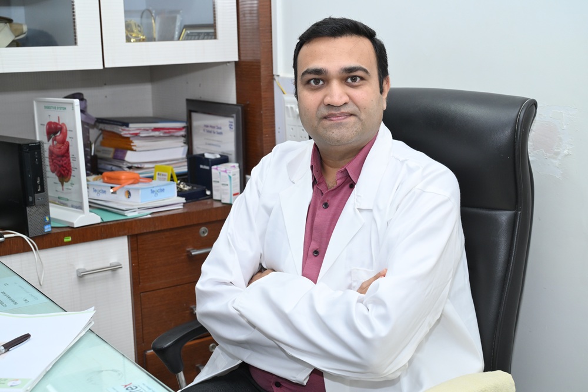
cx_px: 294
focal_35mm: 49
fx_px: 800
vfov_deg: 27.5
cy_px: 196
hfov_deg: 40.4
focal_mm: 49
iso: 1600
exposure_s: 1/125
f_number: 5.6
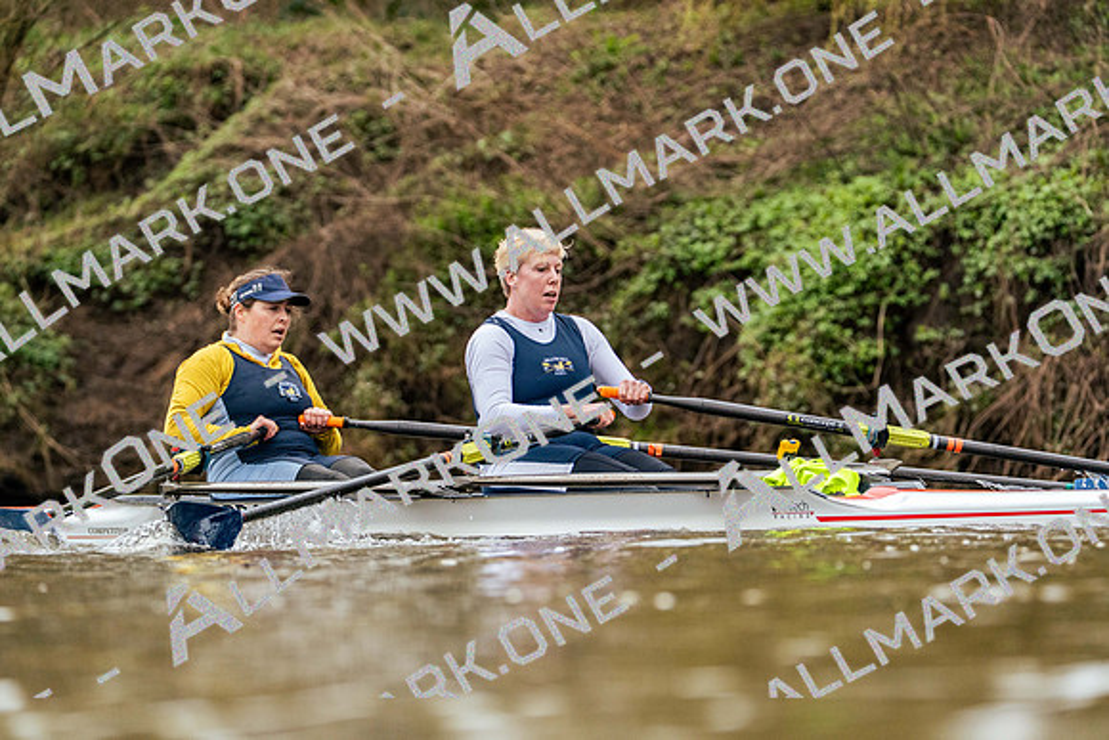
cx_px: 554
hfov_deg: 5.6
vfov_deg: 3.7
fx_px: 11431
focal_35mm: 371
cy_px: 370
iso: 2500
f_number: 6.3
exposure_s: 1/2000
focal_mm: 371
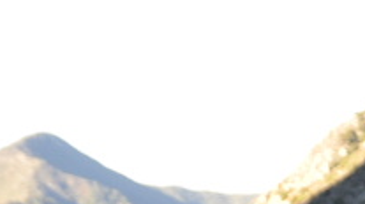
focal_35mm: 166
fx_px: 1605
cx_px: 540
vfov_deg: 7.1
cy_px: 370
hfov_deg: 12.4
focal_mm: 28
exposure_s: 1/160
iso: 200
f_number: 6.3
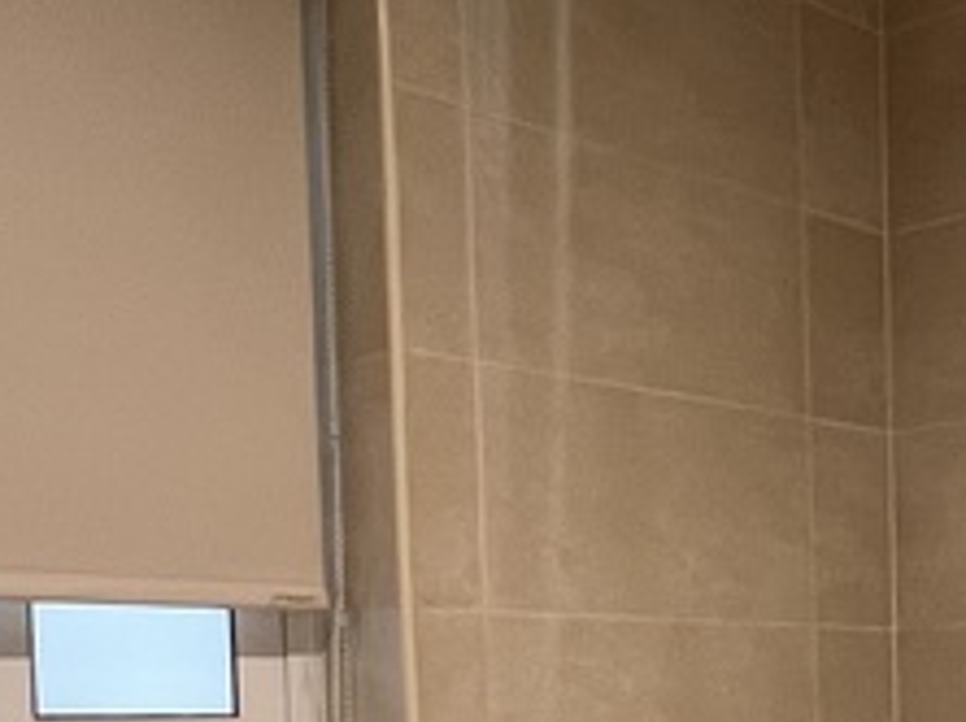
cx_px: 844
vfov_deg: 22.7
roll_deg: +1.6
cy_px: 835
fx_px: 1673
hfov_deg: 30.9
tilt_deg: -3.1
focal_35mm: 60
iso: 250
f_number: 1.8
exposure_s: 1/50
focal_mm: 1.57
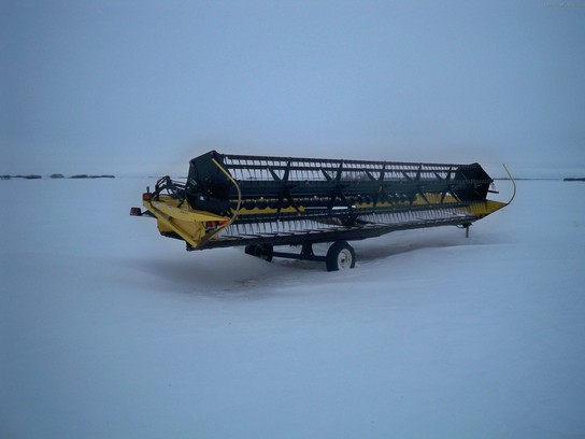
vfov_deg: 40.7
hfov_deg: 52.6
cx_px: 292
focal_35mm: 35
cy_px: 220
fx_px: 591
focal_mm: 6.3
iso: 64
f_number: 4.7
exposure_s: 1/640
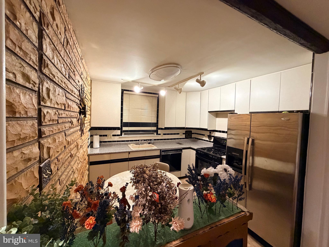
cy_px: 124
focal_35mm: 14
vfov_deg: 85.7
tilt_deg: -1.4
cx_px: 164
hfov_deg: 102.1
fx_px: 133
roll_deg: -1.4
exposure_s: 1/60
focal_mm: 2.22
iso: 640
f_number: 2.2
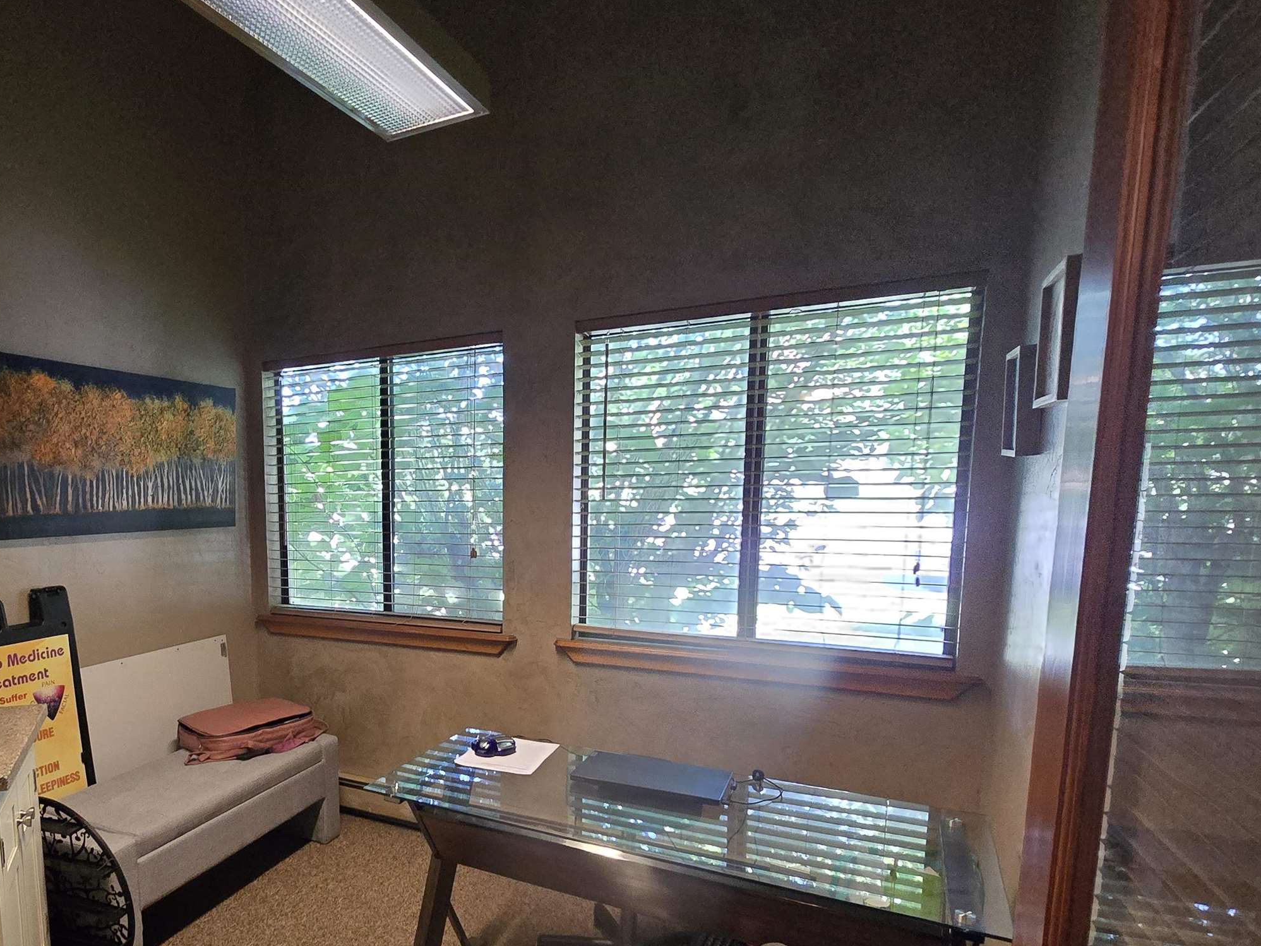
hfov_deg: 77.8
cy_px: 593
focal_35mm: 20
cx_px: 375
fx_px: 729
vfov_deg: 65.0
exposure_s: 1/60
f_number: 2.2
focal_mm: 2.2
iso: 1000
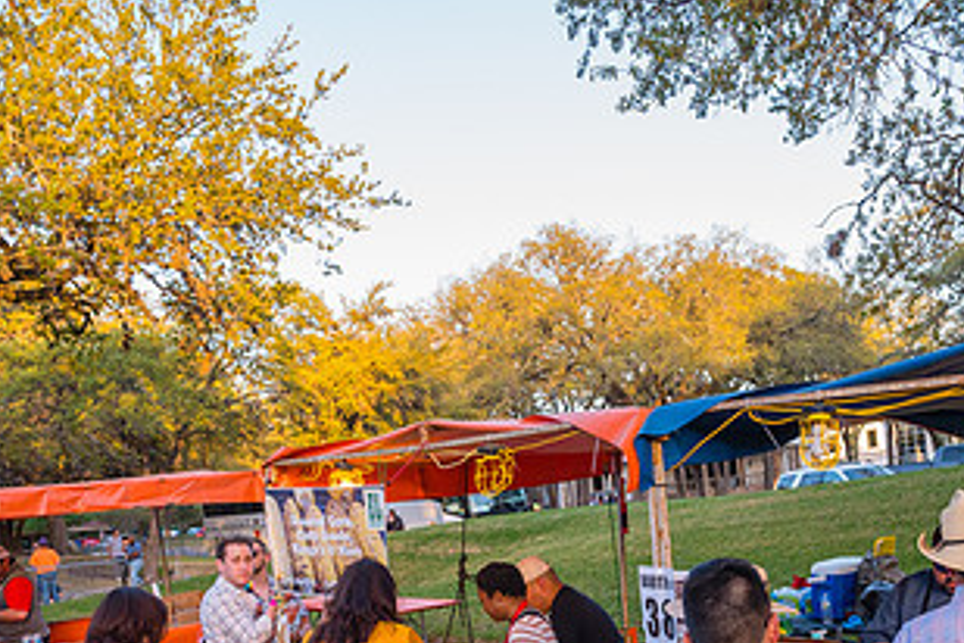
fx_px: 1205
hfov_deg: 43.1
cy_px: 521
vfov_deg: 29.1
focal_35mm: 45
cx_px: 630
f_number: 4
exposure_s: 1/800
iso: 1600
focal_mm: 24
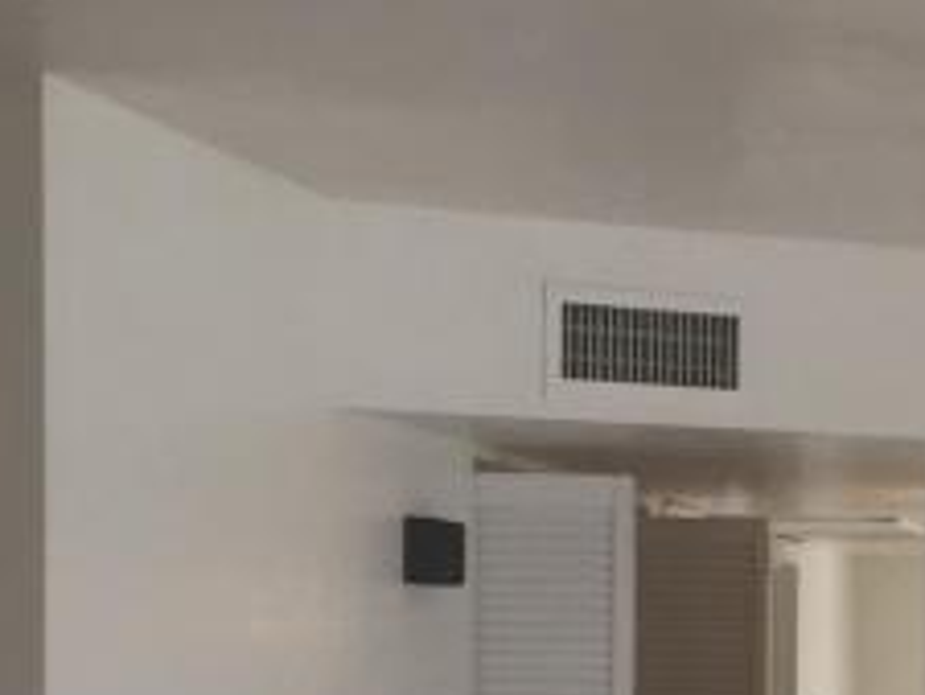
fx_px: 3529
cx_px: 1303
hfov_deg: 14.2
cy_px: 818
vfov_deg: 11.0
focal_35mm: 132
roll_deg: -0.2
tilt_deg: -3.1
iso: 40
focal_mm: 4.15
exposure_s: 1/120
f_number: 2.2
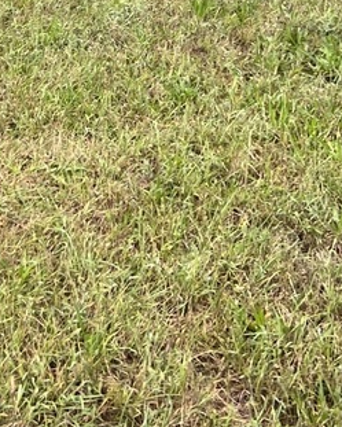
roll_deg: -2.0
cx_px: -36
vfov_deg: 19.5
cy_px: -174
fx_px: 1113
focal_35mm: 88
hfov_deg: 16.9
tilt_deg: -6.3
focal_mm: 5.7
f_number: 1.5
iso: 50
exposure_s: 1/182
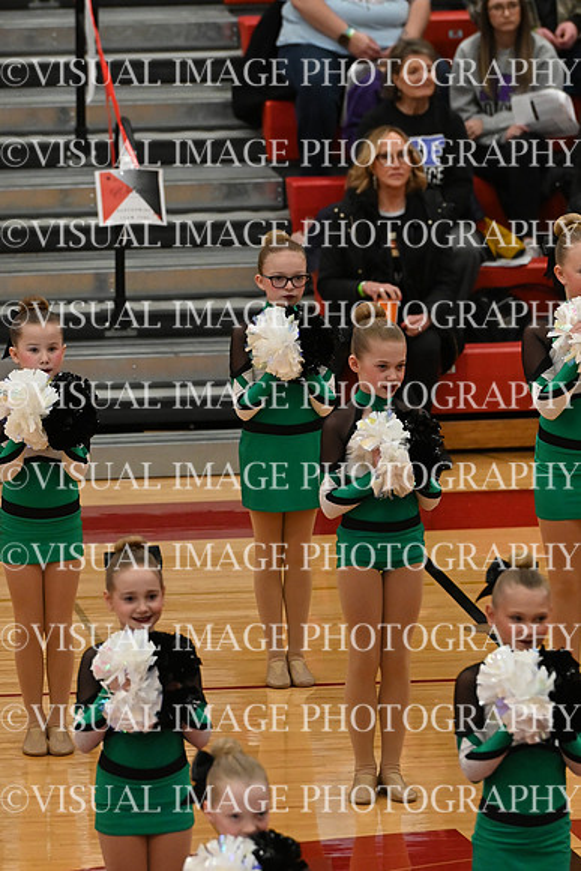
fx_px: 7258
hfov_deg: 4.6
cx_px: 290
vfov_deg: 6.9
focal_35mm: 300
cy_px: 436
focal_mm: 200
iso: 5000
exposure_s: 1/400
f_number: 4
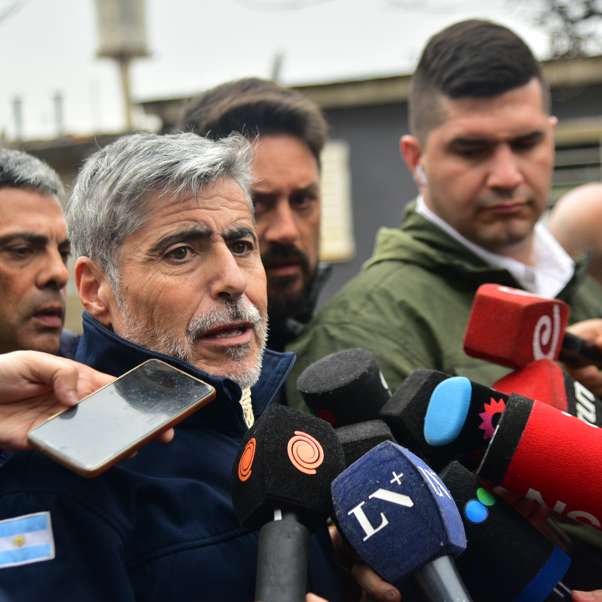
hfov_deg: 22.4
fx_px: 1515
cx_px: 246
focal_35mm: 77
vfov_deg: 22.5
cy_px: 295
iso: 400
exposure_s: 1/1000
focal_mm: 58
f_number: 4
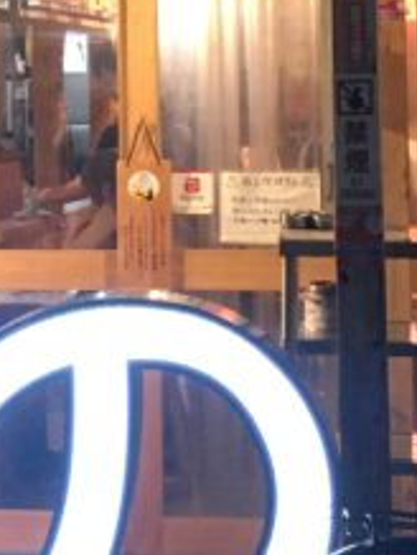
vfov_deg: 14.3
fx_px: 2180
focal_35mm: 136
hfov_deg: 10.8
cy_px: 5
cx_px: -15
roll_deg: -0.7
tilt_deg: +3.2
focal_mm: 4.15
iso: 160
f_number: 2.2
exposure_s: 1/30
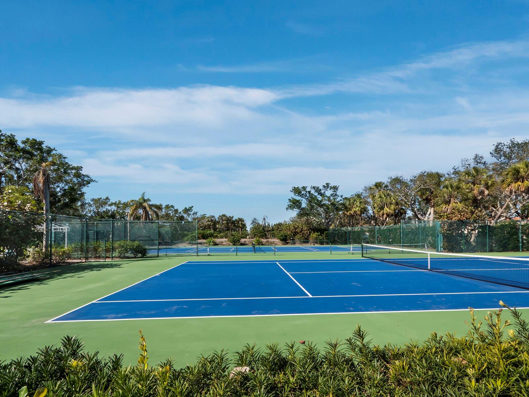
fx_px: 214
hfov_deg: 102.1
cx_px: 264
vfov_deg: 85.7
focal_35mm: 14
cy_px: 198
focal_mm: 7
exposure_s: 1/500
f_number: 11
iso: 400
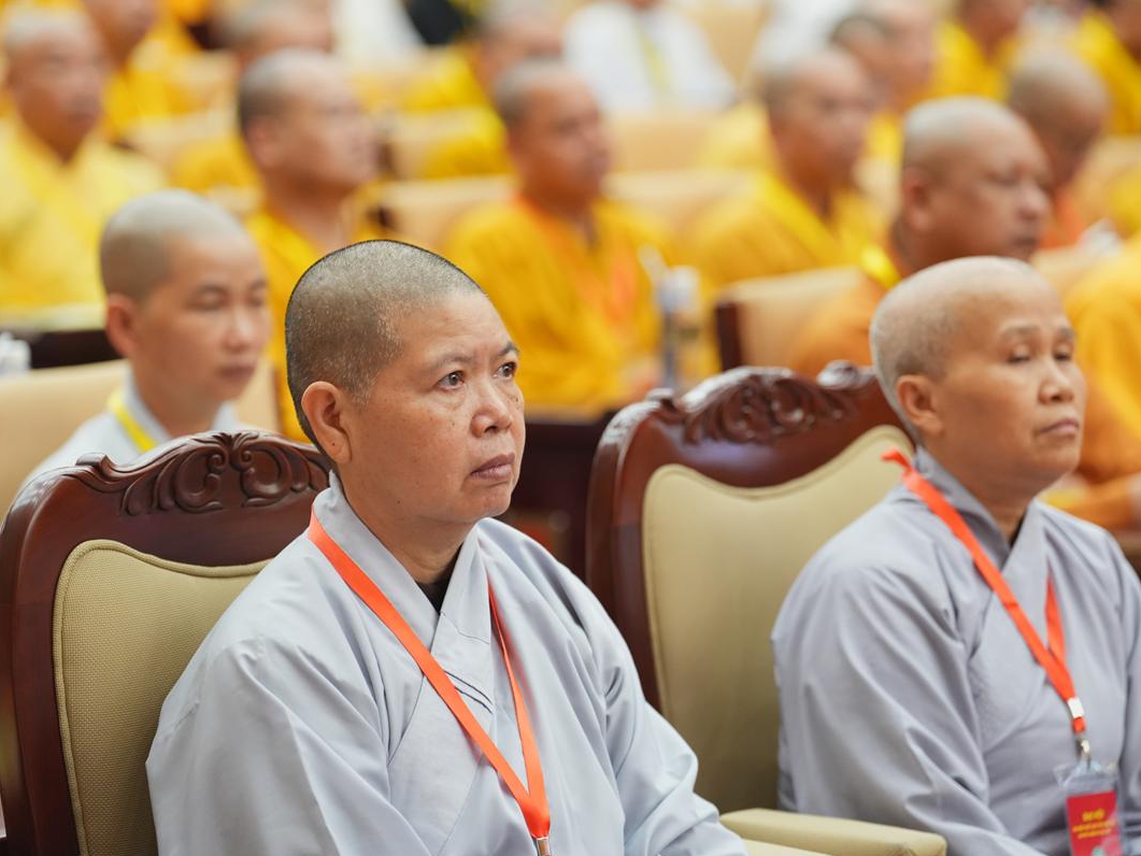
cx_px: 550
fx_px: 4516
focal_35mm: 137
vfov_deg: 10.8
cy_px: 429
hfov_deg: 14.4
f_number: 2.8
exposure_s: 1/200
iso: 3200
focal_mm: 126
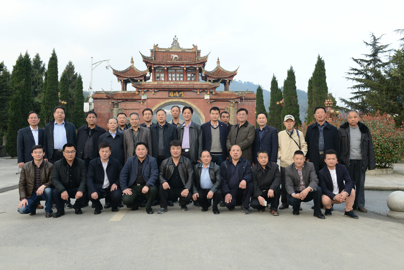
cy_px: 135
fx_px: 359
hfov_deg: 58.7
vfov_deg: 41.1
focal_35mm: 32
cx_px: 202
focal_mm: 32
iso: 320
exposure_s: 1/125
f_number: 6.3
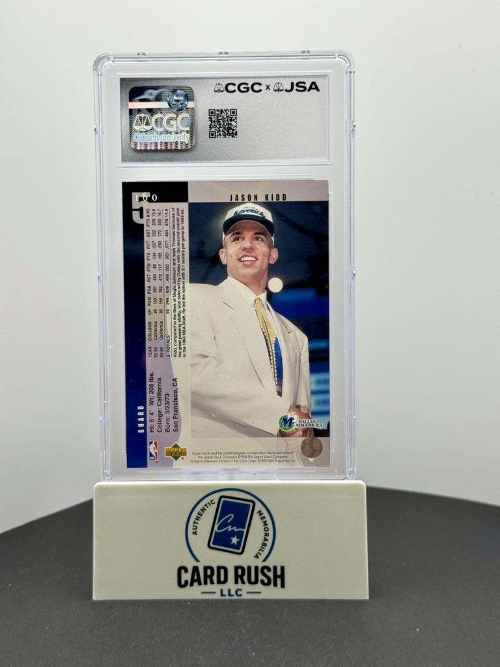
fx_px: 924
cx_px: 250
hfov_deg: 30.3
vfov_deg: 39.7
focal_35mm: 48
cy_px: 334
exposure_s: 1/273
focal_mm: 6.76
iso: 64
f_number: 1.78
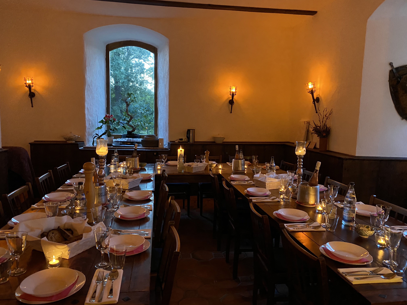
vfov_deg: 53.1
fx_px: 306
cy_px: 152
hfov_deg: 67.3
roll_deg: -1.1
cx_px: 204
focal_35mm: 26
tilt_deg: -6.2
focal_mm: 4.25
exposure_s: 1/30
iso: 800
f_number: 1.8
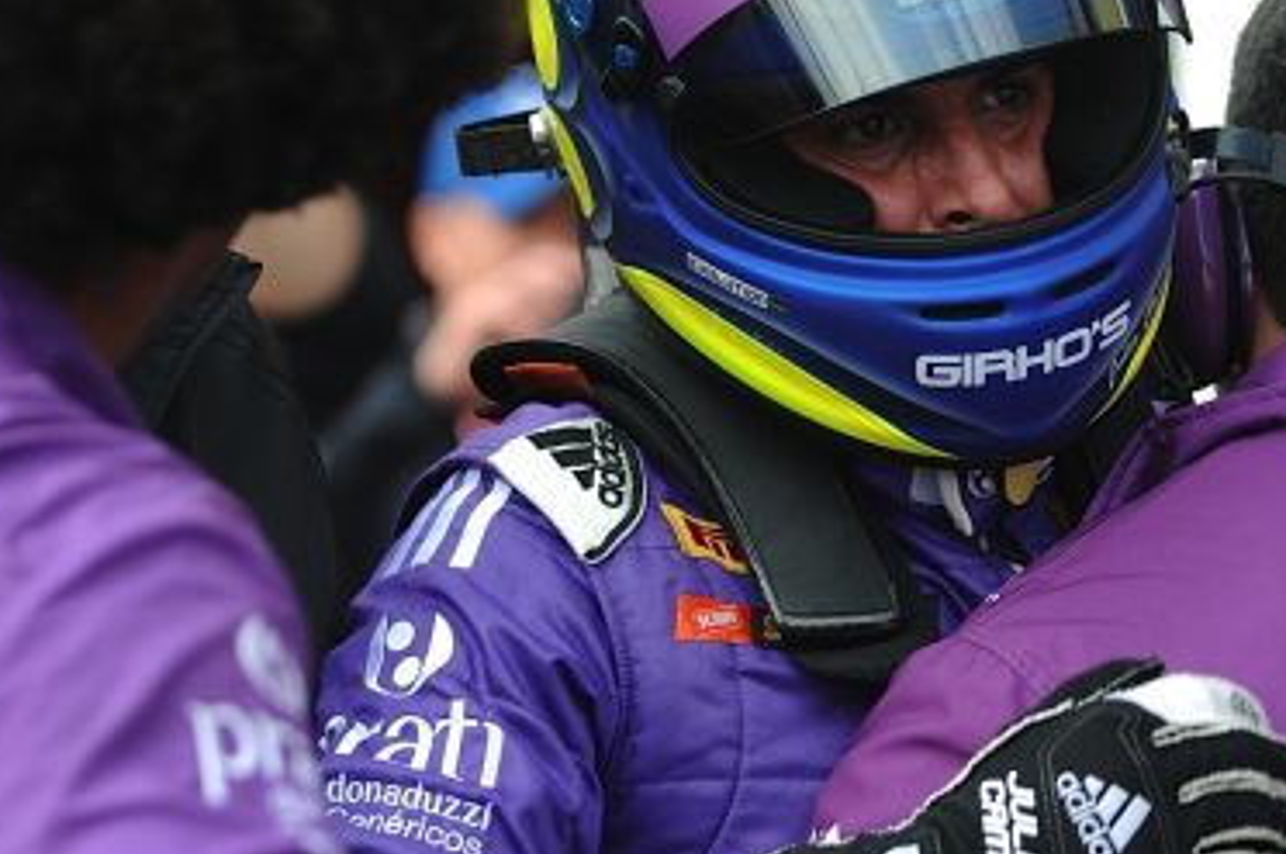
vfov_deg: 5.4
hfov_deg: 8.1
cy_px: 292
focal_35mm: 254
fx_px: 9061
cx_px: 1047
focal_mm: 90
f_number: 2.8
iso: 100
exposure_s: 1/400
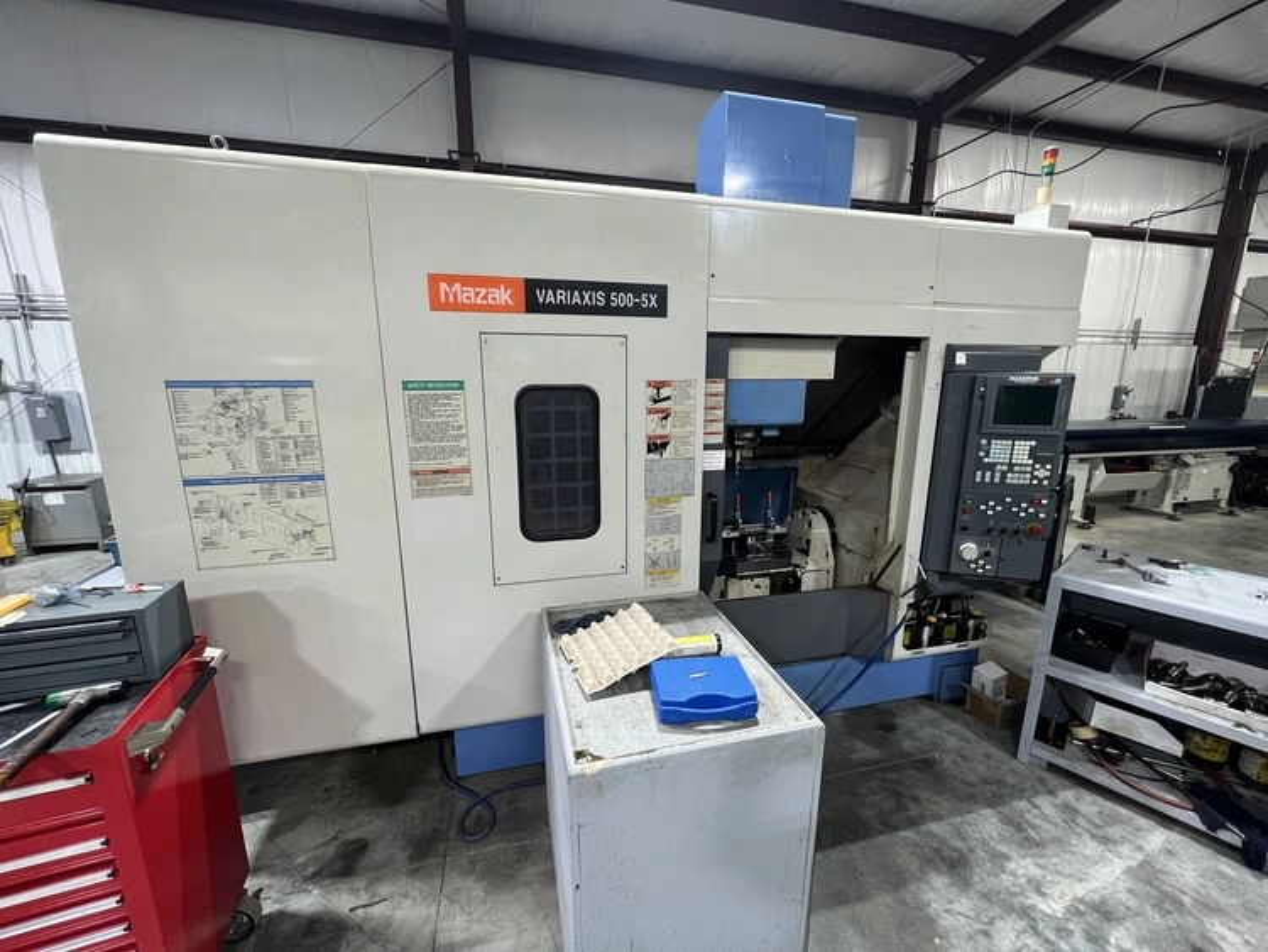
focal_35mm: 13
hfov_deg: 106.2
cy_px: 476
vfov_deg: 89.9
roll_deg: -0.7
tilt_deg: -11.7
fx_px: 476
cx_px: 634
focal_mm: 1.57
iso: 250
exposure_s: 1/60
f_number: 1.8
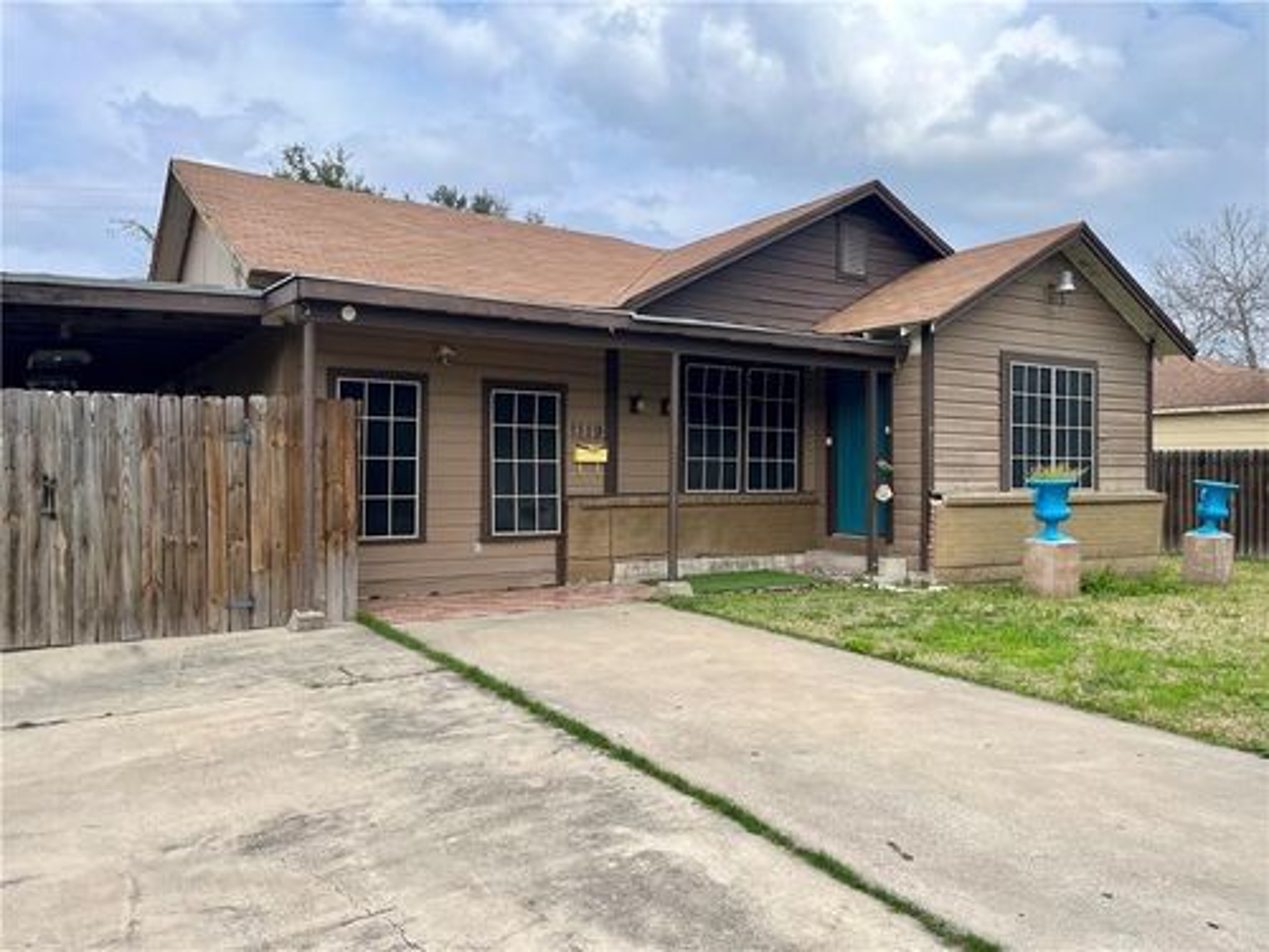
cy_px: 476
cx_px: 634
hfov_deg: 67.3
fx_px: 953
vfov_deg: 53.1
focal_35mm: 26
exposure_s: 1/2755
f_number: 1.6
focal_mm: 5.1
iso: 50
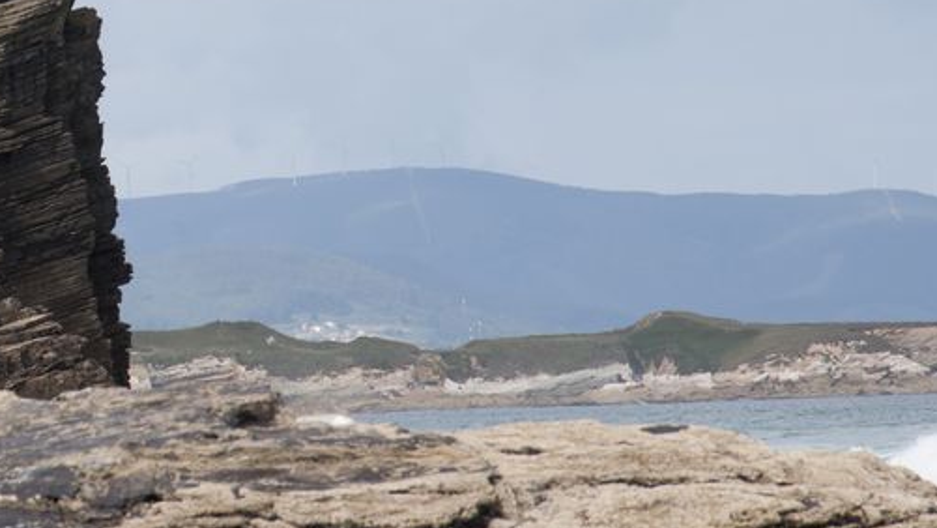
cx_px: -99
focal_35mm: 421
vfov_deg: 2.9
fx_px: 10470
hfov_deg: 5.1
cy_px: 21
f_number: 10
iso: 200
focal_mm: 105
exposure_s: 1/500
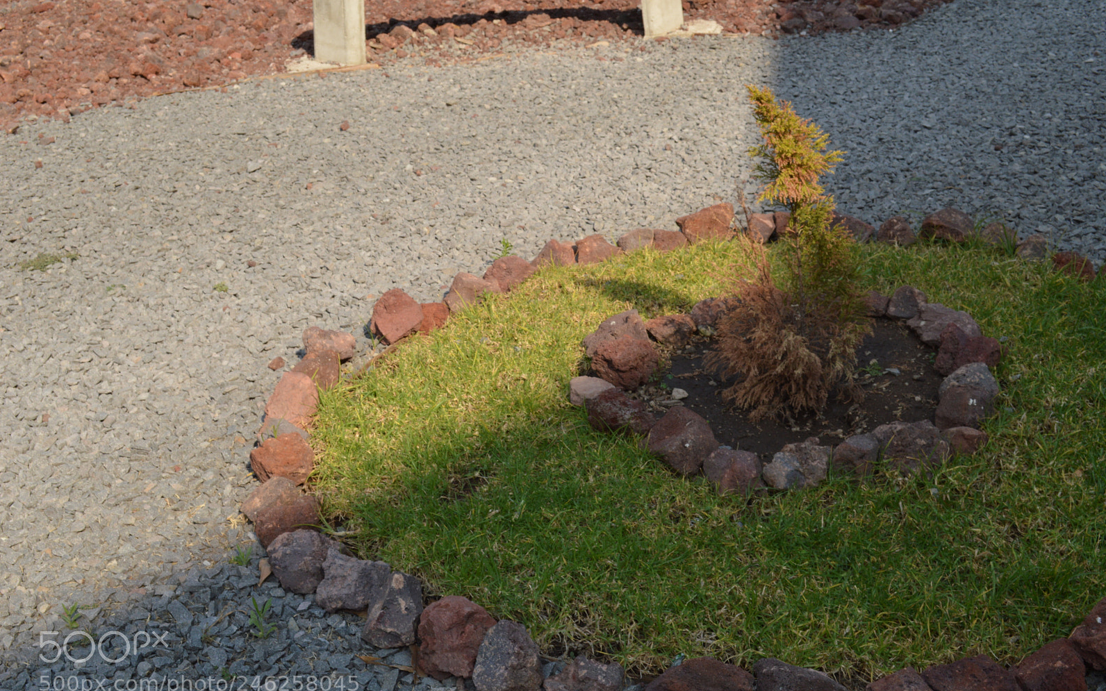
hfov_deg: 44.8
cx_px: 552
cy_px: 369
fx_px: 1342
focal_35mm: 45
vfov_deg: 28.9
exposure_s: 1/160
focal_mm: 29
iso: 200
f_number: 11
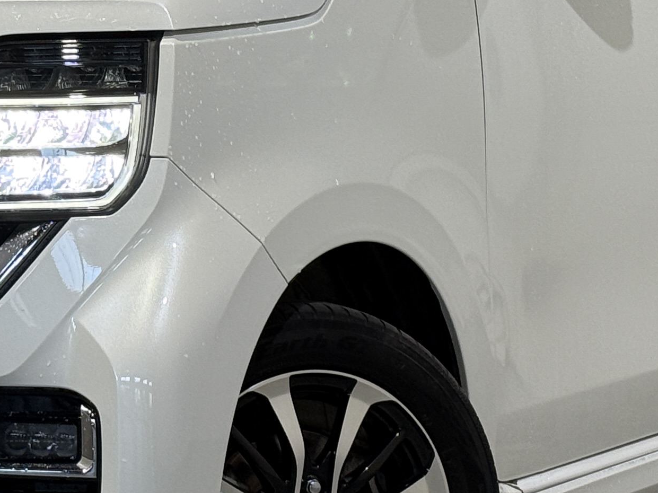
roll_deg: -0.1
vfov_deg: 9.5
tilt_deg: -0.9
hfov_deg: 12.6
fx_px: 2964
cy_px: 94
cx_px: 181
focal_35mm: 156
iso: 80
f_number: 1.78
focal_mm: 6.76
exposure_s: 1/60
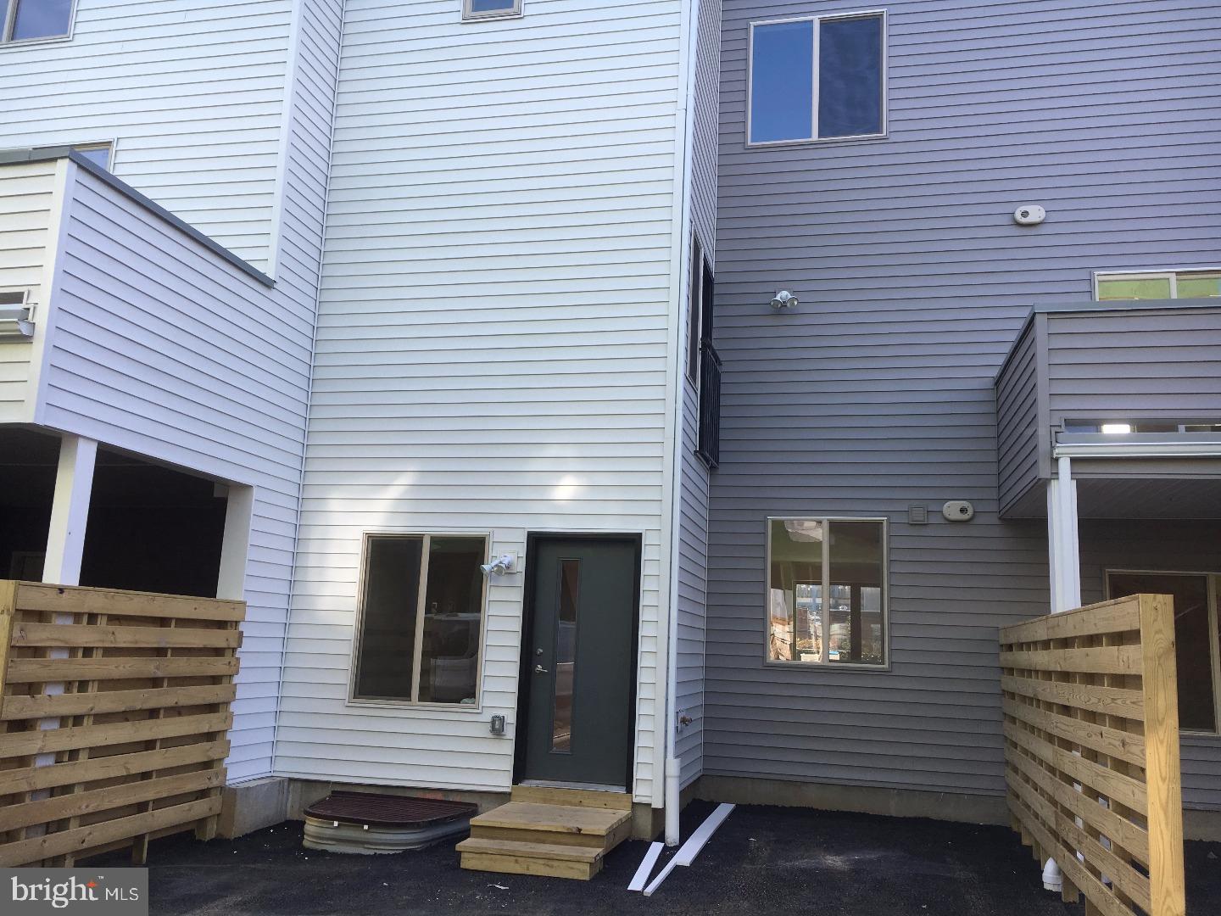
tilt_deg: +12.0
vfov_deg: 48.2
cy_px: 458
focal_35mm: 29
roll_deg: -2.5
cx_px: 610
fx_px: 1023
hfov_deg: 61.7
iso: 25
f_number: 2.2
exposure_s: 1/256
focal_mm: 4.15
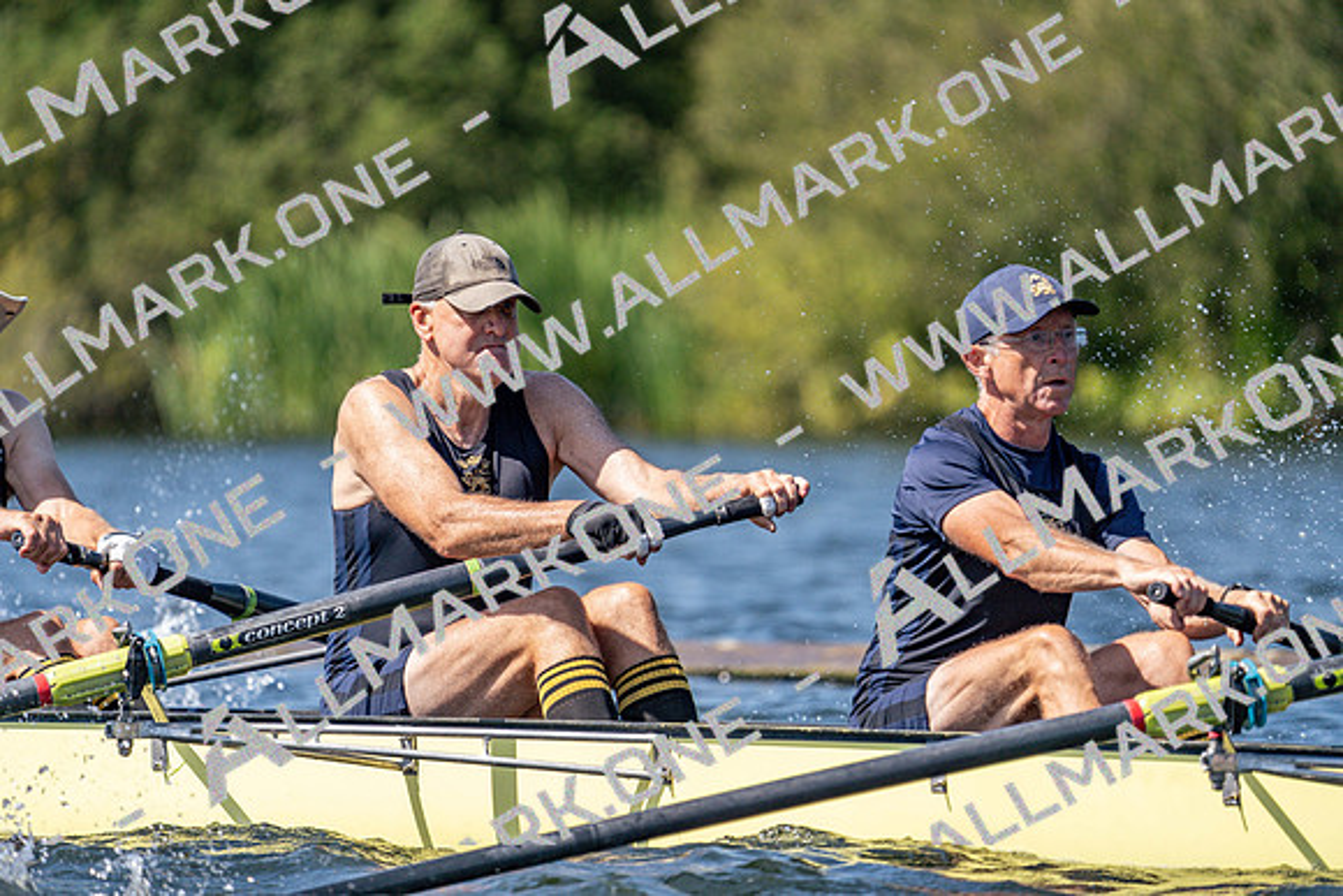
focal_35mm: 463
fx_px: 17276
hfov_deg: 4.5
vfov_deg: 3.0
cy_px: 448
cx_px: 672
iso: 400
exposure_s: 1/2000
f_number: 6.3
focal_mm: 463
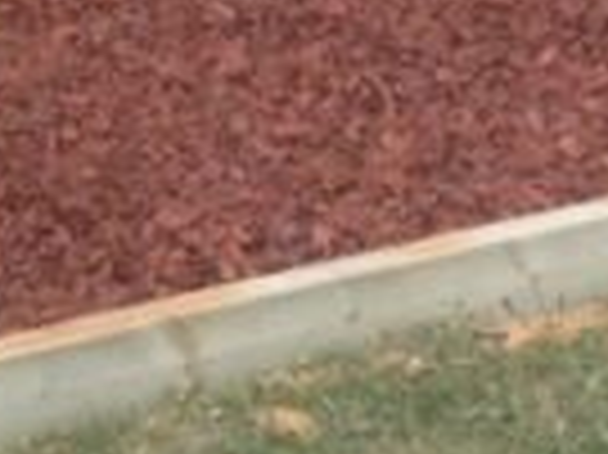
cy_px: -823
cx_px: 1157
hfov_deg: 7.6
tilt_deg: -7.1
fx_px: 4387
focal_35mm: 250
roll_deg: -1.0
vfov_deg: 5.6
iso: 50
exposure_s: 1/298
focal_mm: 4.12
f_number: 2.4
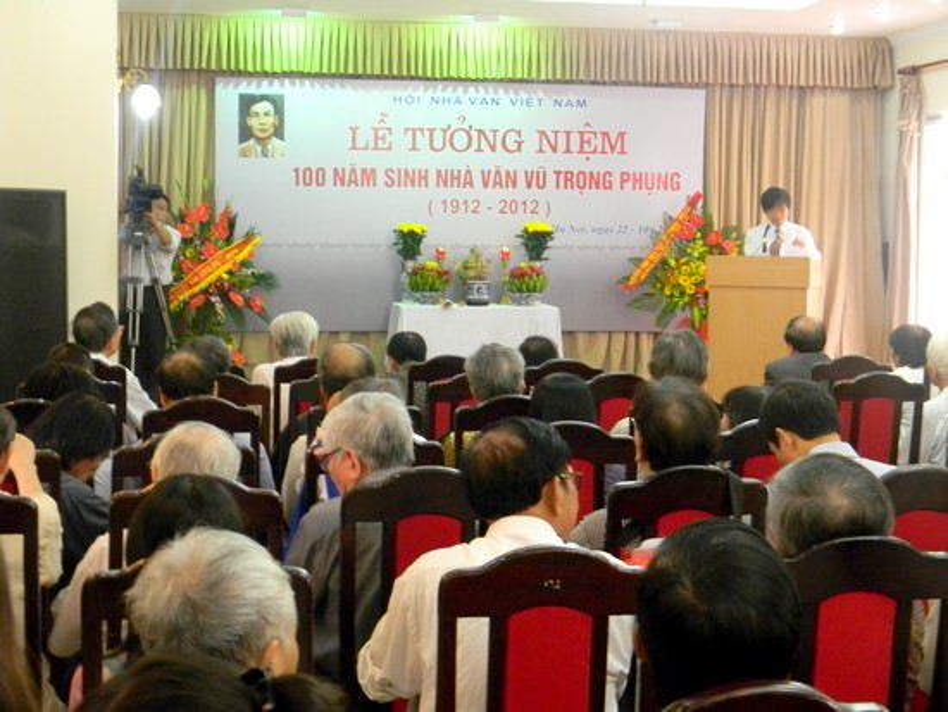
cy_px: 356
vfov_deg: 26.1
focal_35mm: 56
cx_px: 474
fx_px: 1534
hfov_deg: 34.3
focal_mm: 10.1
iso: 400
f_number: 4.1
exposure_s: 1/12.4
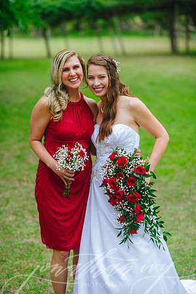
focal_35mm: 85
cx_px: 98
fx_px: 694
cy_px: 147
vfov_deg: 23.9
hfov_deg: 16.1
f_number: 2.2
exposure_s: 1/250
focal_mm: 85
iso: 50
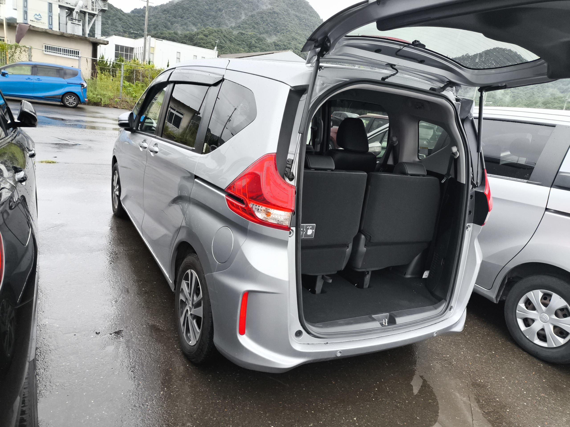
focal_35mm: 25
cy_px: 214
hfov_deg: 69.4
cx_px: 285
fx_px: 412
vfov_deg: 54.9
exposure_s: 1/120
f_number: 1.7
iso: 121
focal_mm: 4.71
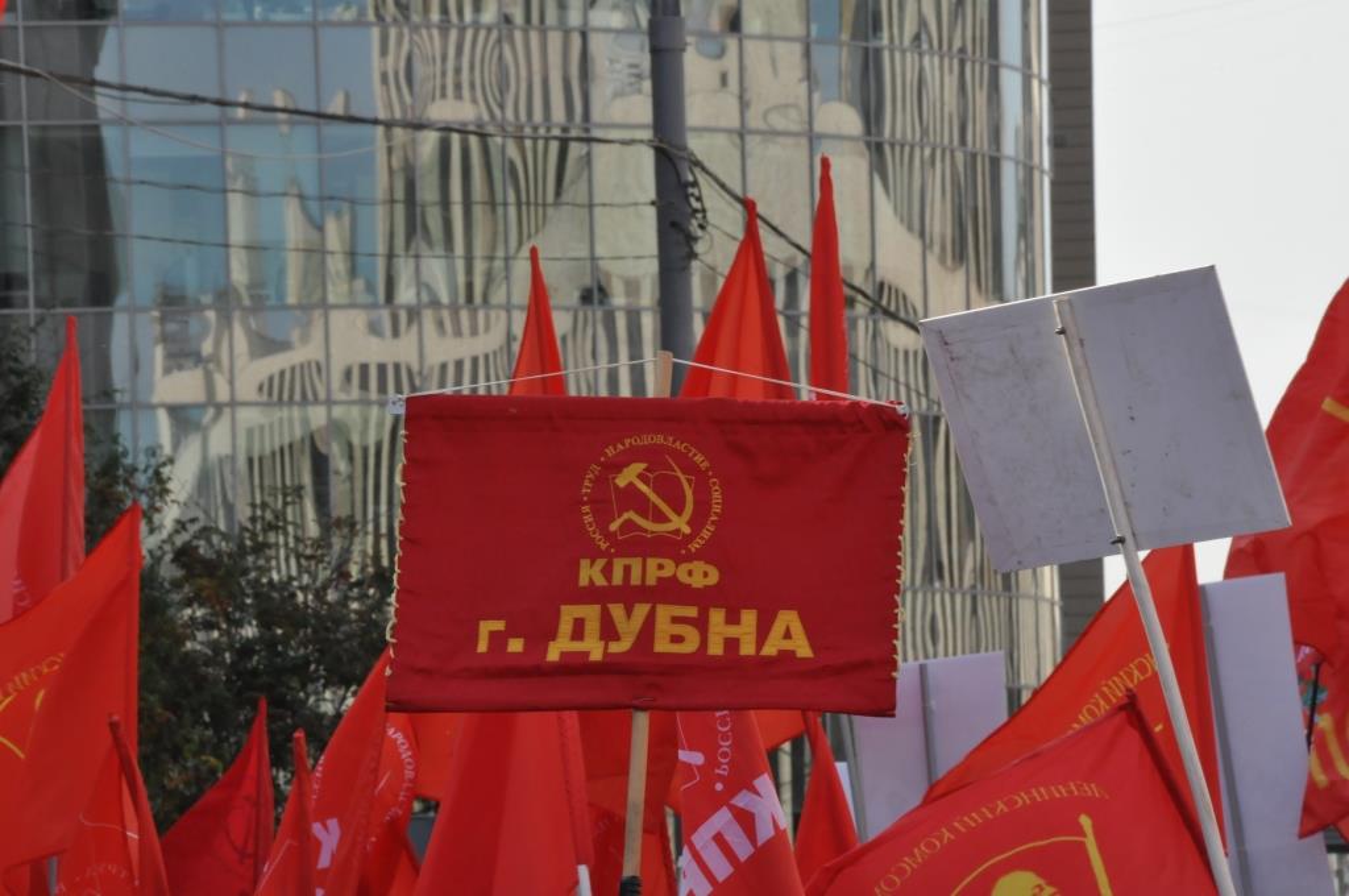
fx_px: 10385
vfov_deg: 4.9
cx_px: 674
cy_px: 448
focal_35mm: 278
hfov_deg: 7.4
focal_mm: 185
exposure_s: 1/200
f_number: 20
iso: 1000
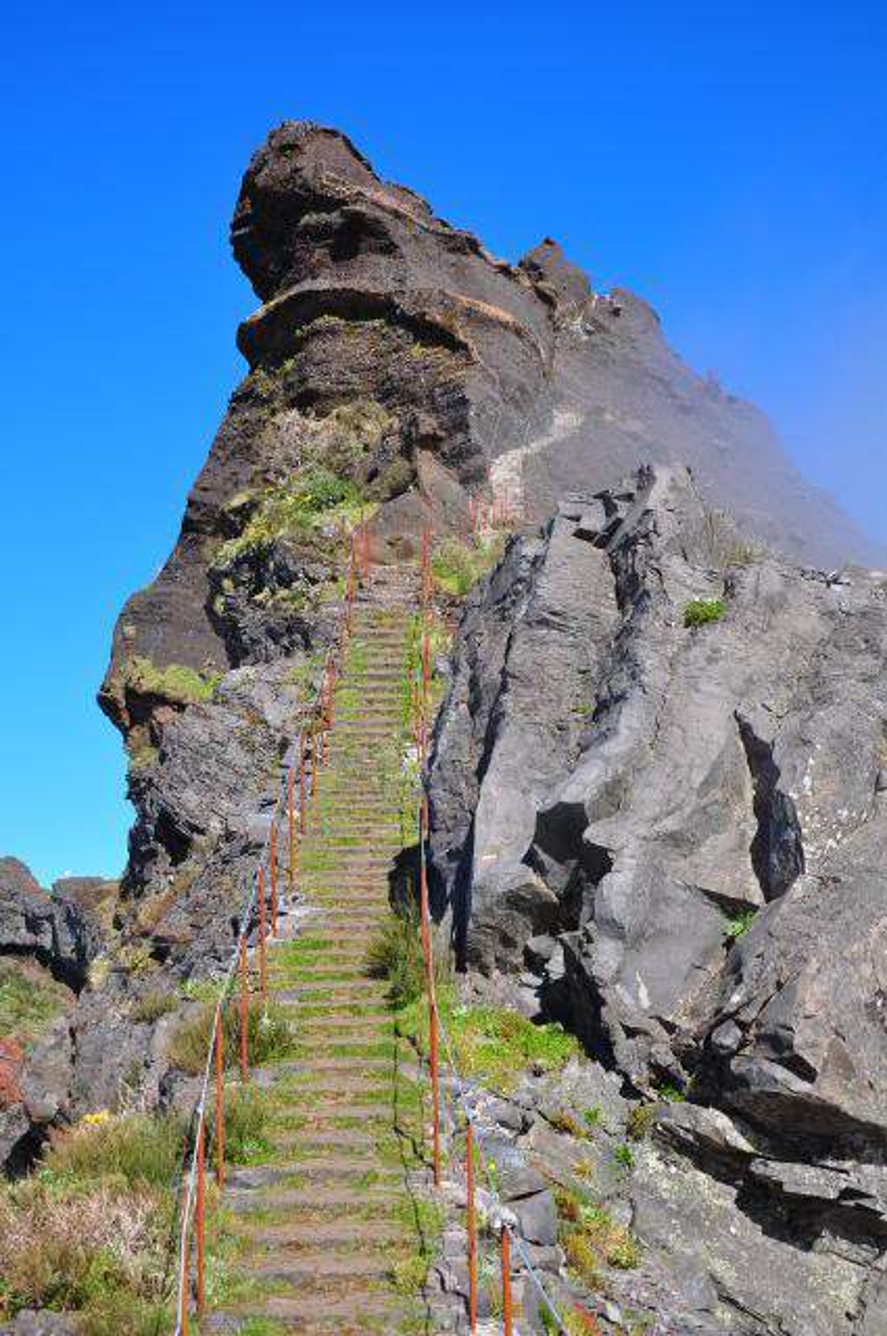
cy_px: 668
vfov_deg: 31.9
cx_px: 444
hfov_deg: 21.5
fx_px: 2335
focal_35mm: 63
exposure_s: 1/640
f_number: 7.1
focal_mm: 42
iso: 200
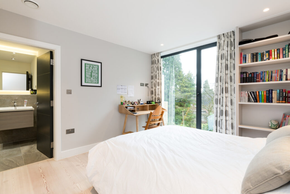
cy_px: 97
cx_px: 145
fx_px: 137
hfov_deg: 93.3
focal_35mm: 17
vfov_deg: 70.5
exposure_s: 1/1.67
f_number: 11
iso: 100
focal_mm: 17
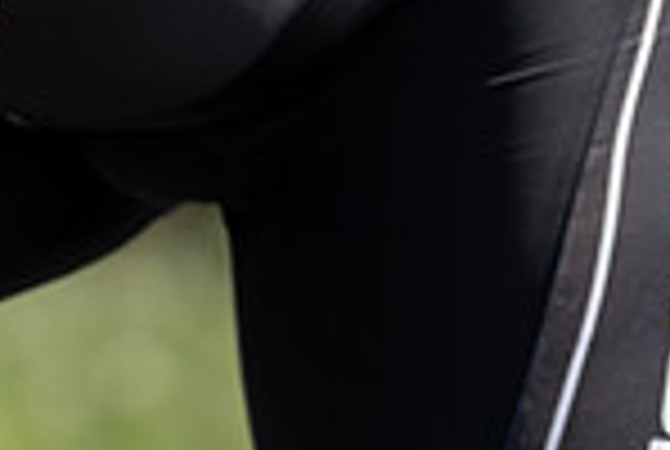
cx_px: -445
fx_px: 14471
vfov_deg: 1.8
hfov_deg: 2.6
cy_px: -407
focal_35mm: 776
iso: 200
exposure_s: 1/1000
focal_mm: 200
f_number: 5
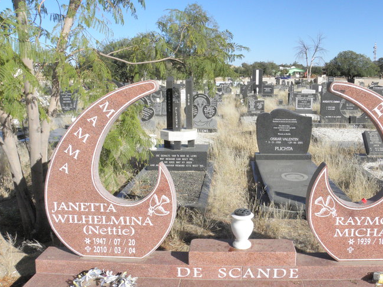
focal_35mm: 32
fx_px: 354
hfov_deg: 56.6
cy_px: 144
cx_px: 217
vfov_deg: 44.2
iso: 200
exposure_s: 1/800
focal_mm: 4.6
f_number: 6.3
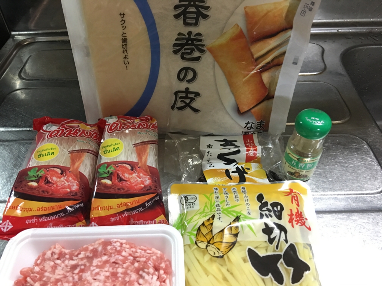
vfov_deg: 48.2
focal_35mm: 29
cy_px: 143
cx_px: 191
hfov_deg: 61.7
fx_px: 320
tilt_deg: -45.7
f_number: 2.2
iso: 100
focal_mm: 4.15
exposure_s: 1/10
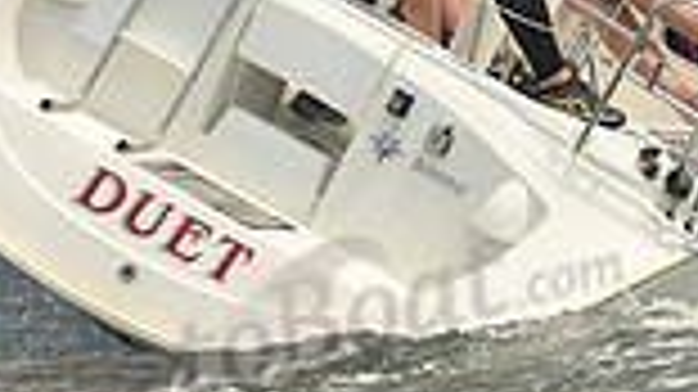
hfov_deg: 2.8
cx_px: 860
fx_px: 14521
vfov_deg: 1.5
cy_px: 34
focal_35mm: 785
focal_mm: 200
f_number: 9
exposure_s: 1/800
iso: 250
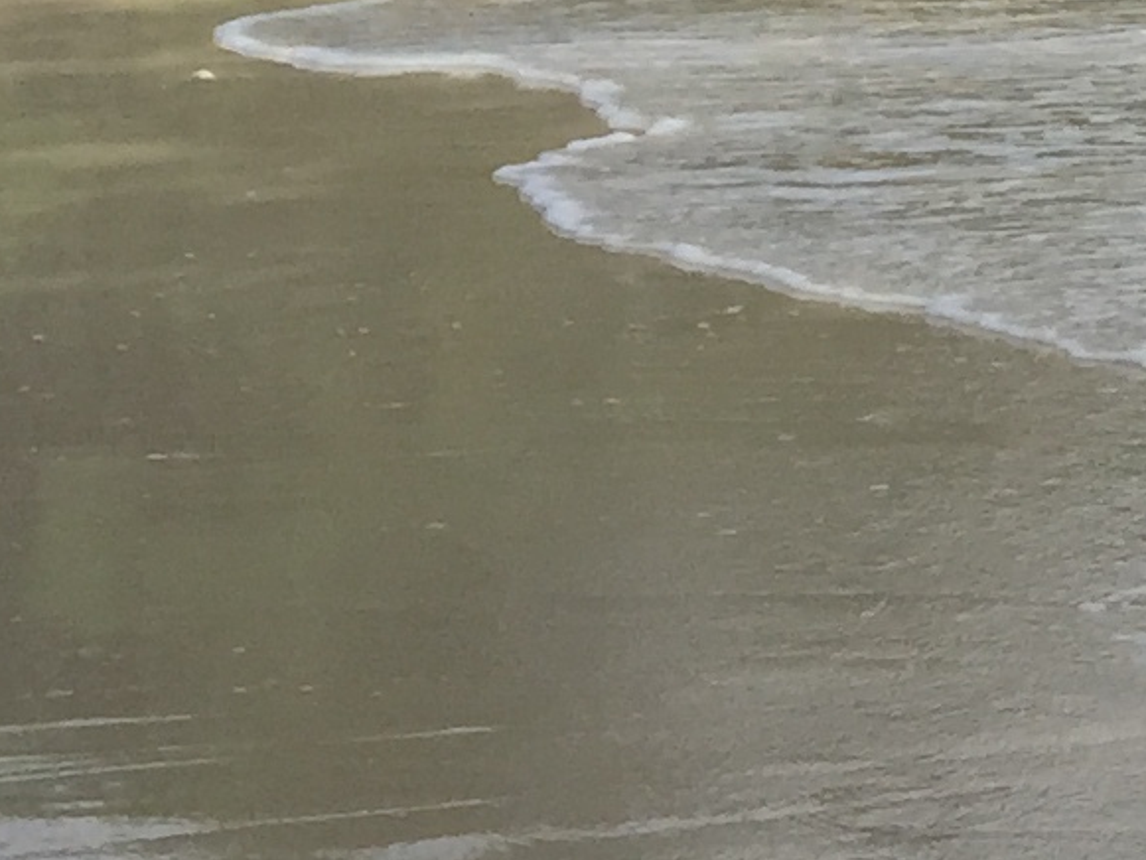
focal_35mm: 163
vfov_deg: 8.8
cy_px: -529
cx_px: 2882
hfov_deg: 10.3
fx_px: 5397
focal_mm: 4.15
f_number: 2.2
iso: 32
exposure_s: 1/2639
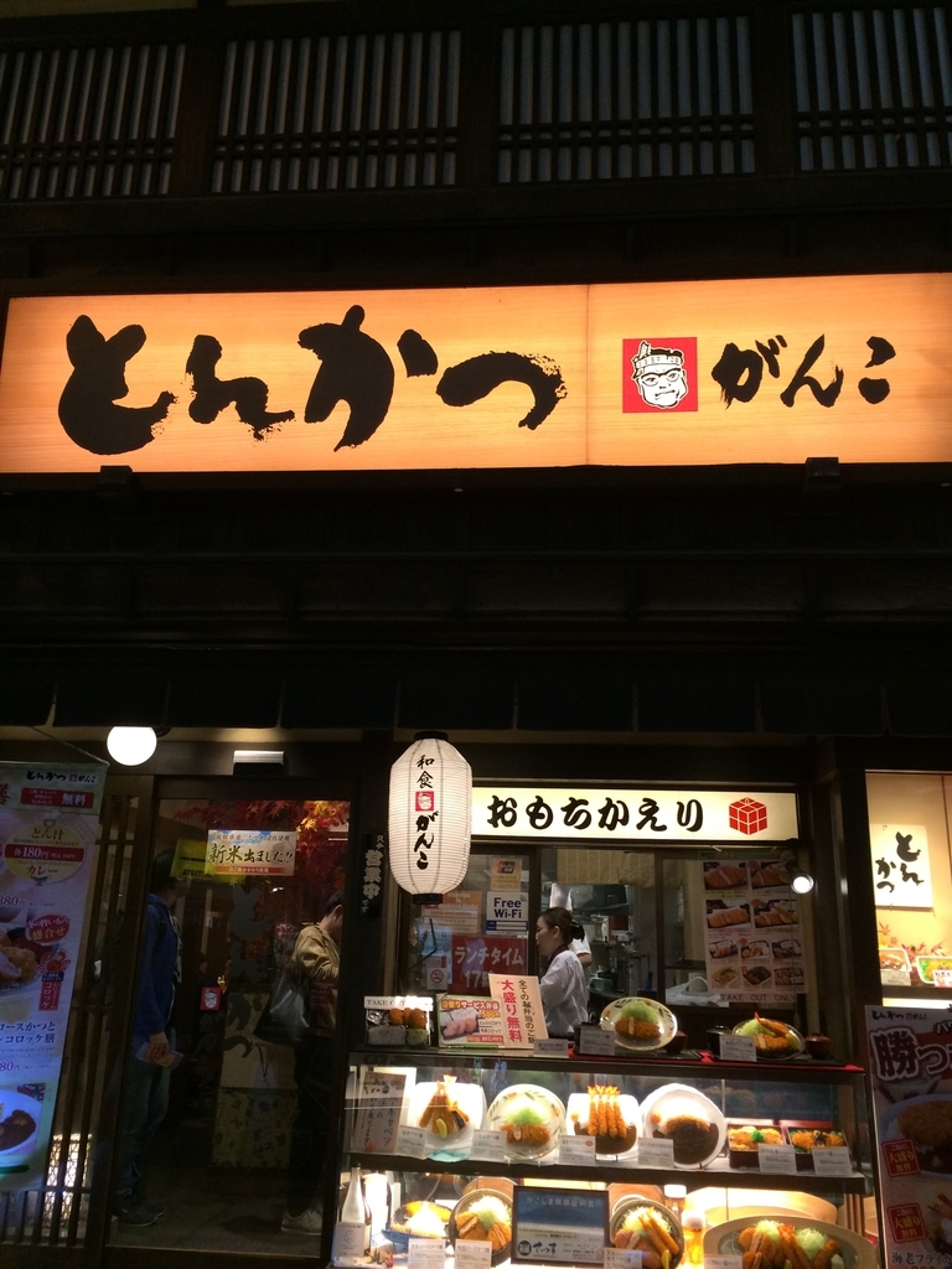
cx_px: 476
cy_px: 634
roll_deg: -0.4
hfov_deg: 48.2
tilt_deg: +16.8
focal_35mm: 29
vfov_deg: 61.7
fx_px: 1063
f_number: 2.2
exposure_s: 1/30
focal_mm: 4.15
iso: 64
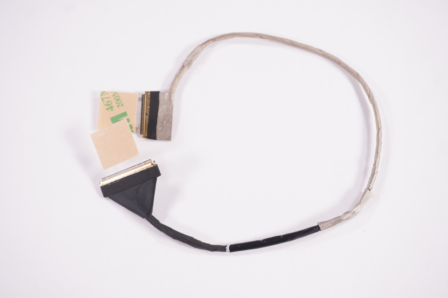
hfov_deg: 40.0
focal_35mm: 50
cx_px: 224
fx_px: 615
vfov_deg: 27.2
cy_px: 149
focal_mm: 33
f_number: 5.6
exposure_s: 1/200
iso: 400
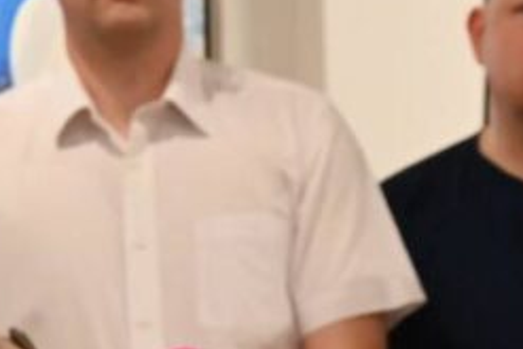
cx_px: 68
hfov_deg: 4.3
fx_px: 6919
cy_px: 466
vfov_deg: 2.9
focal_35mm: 476
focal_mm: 115
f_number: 6.3
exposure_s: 1/320
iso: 12800
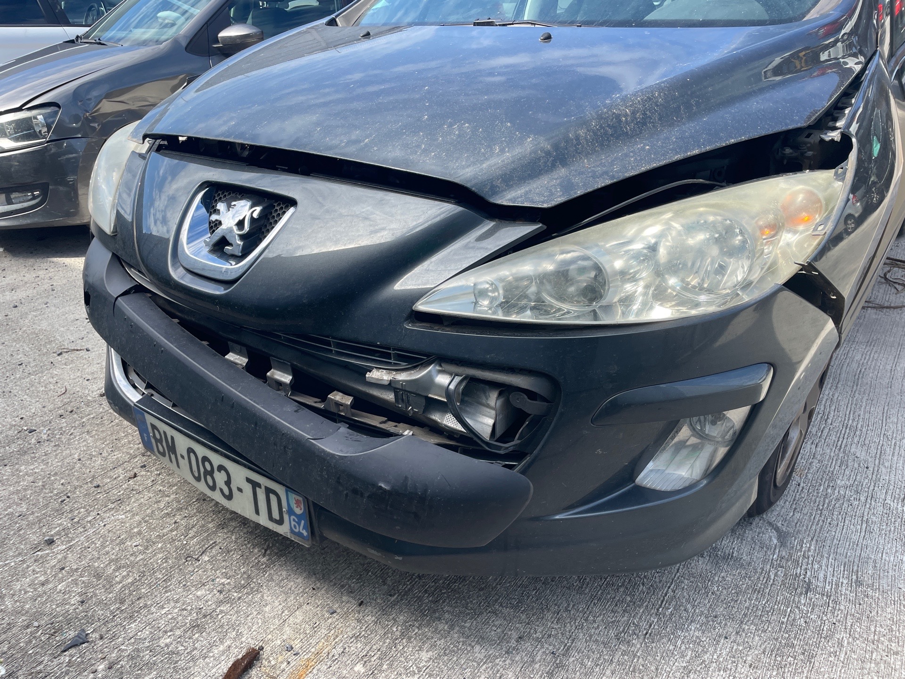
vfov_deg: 53.1
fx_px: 680
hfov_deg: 67.3
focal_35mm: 26
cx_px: 452
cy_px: 340
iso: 32
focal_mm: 4.2
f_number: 1.6
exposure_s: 1/1135
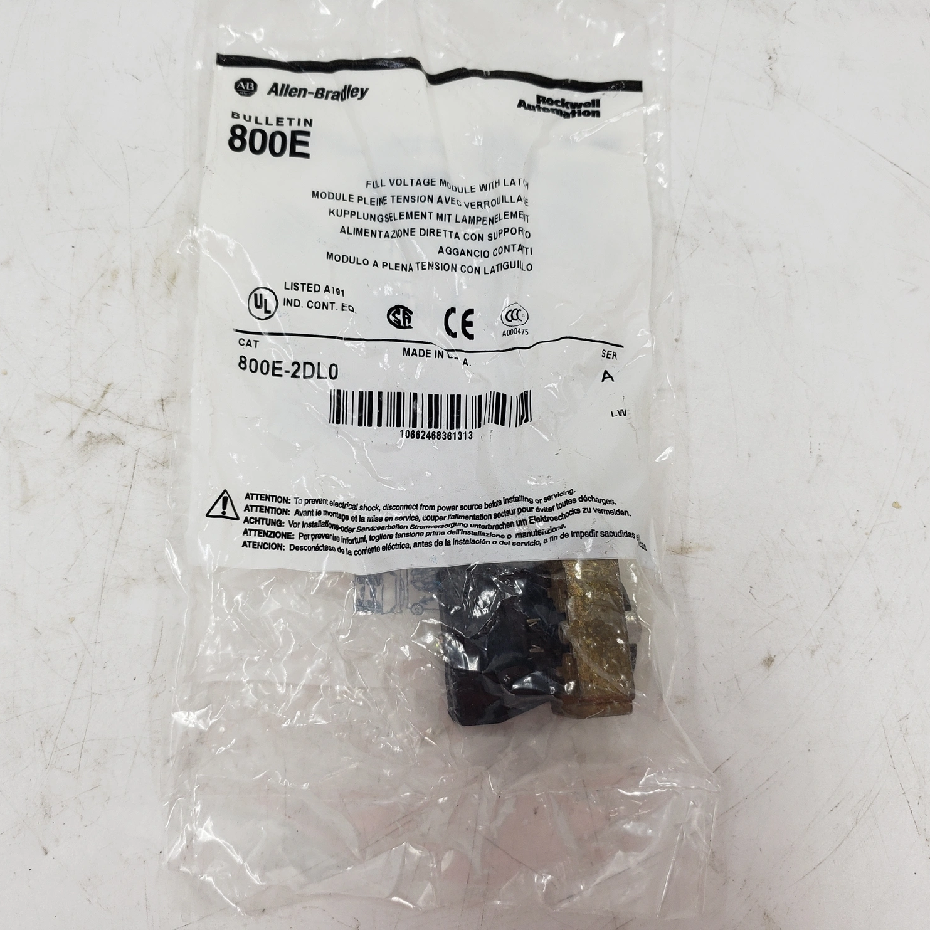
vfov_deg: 52.5
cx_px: 423
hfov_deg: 52.5
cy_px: 467
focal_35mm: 31
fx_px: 942
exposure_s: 1/398
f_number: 1.5
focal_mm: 4.3
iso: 50
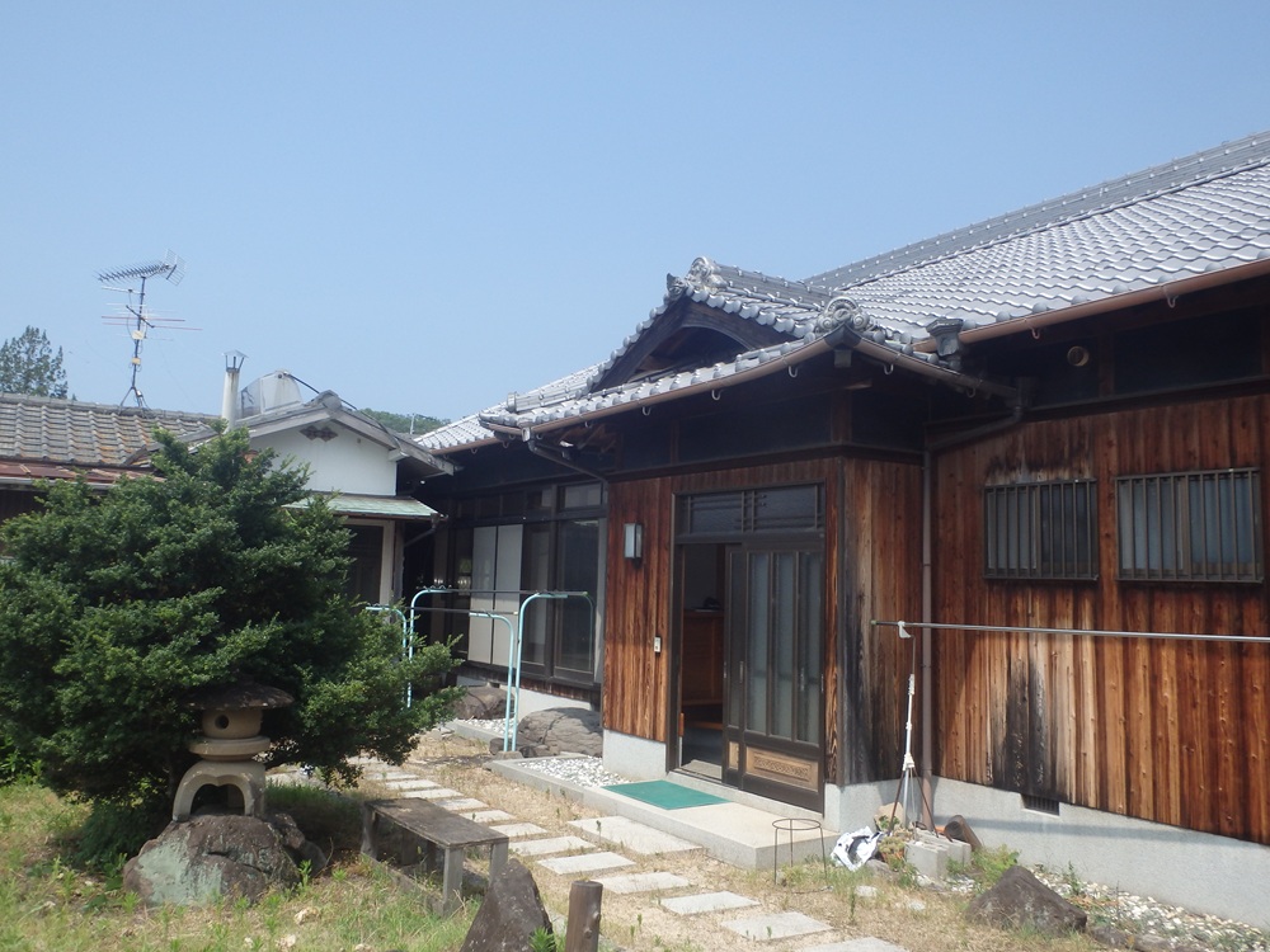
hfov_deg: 63.4
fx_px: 1027
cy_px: 476
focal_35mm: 28
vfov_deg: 49.7
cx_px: 635
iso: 125
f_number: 3.9
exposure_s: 1/800
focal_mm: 5
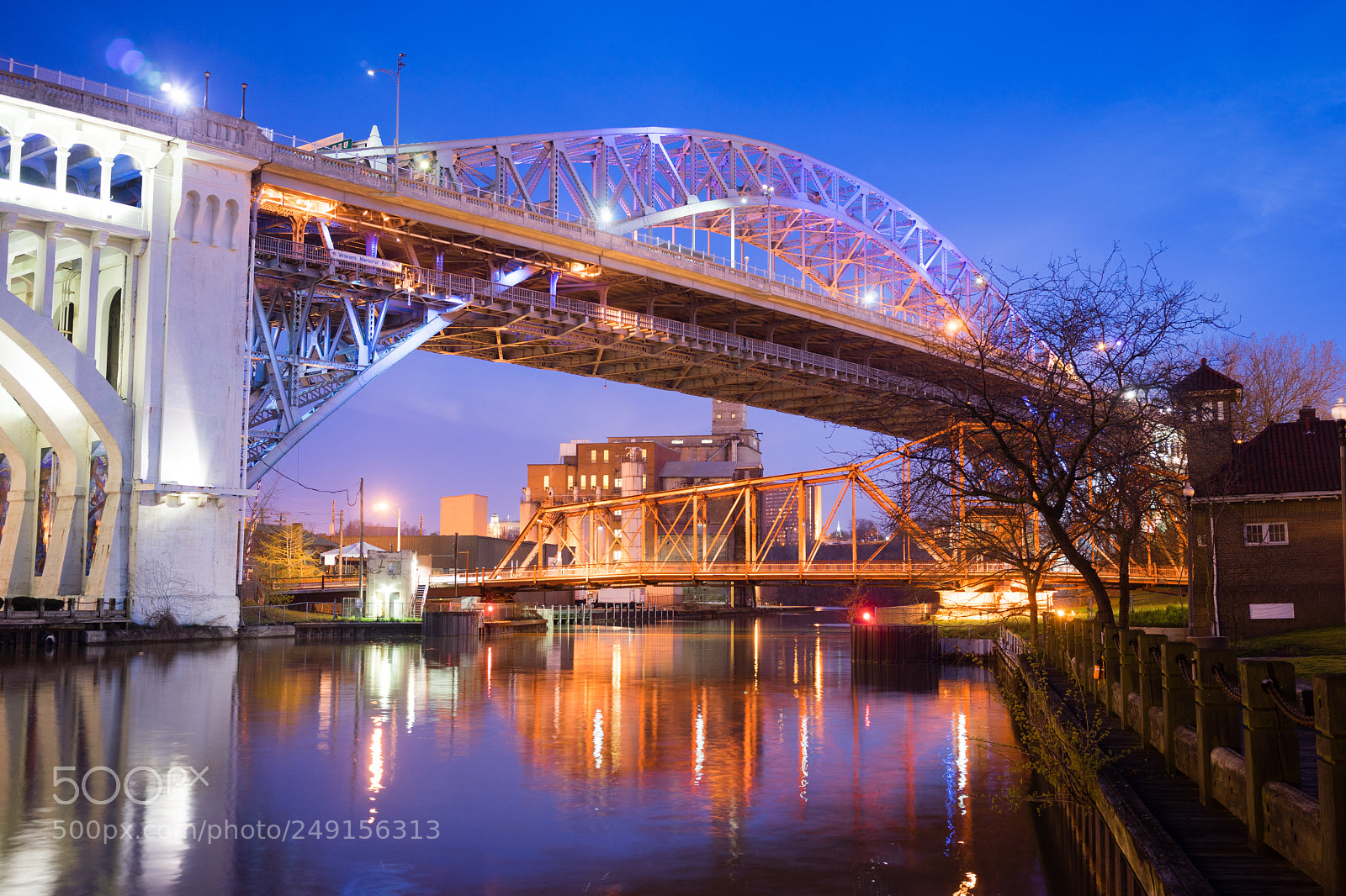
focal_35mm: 35
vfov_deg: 37.8
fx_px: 1308
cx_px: 673
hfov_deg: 54.4
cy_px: 448
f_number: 4
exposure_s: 3.2
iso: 100
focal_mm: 35
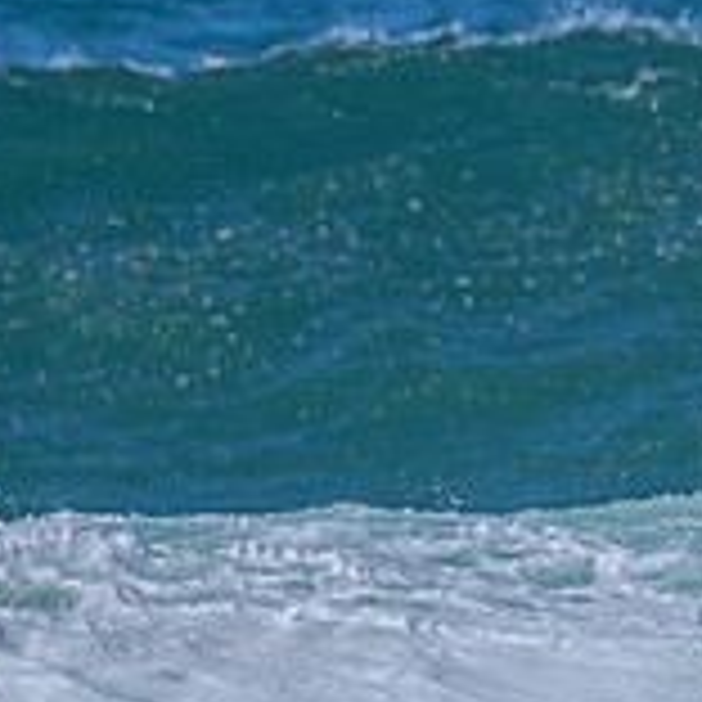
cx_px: 882
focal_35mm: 2526
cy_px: 808
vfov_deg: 0.7
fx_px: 57956
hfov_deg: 0.7
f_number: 11
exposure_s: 1/2000
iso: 1000
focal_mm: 800
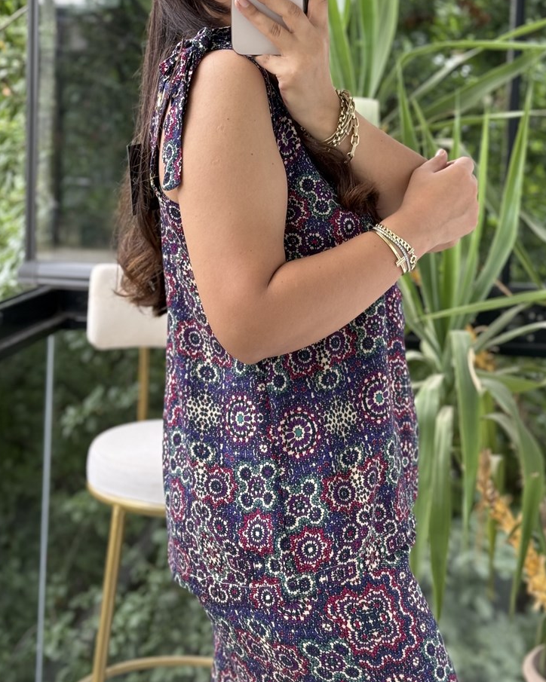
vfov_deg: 27.4
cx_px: 310
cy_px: 230
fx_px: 1394
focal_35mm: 69
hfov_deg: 22.2
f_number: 1.78
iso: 64
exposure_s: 1/133
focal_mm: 6.76
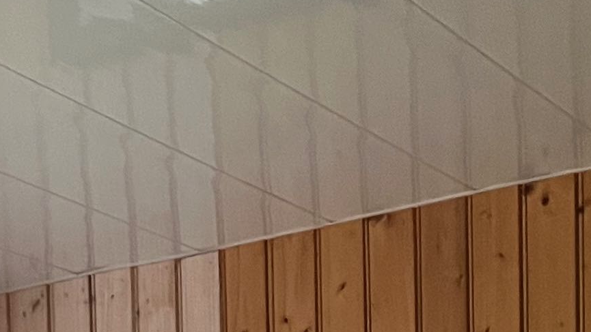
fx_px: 2069
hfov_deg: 16.2
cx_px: 216
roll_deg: +1.4
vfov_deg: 7.9
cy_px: 1012
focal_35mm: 132
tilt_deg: -3.2
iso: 400
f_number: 1.5
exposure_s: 1/50
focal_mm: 5.7
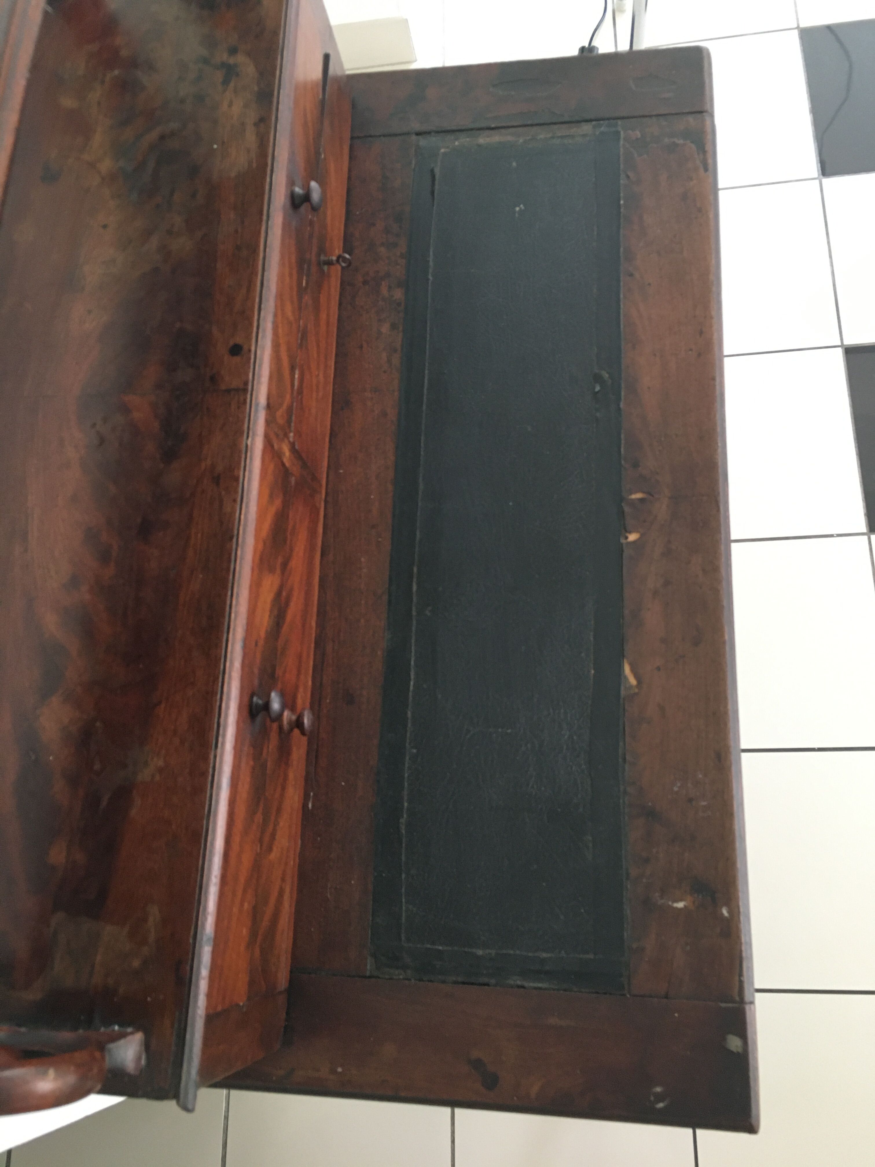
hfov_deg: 48.2
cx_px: 438
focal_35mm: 29
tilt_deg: -70.7
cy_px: 584
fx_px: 977
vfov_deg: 61.7
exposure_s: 1/33
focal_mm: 4.15
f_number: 2.2
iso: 160
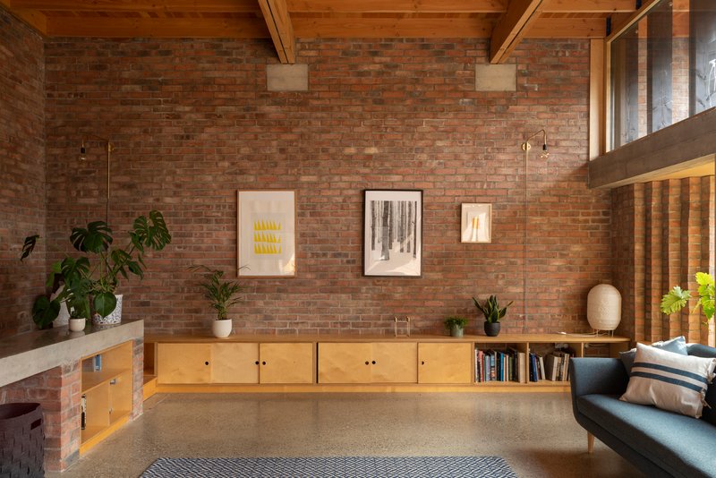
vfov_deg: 53.2
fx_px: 477
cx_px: 358
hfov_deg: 73.7
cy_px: 239
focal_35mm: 24
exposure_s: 1/1.25
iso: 100
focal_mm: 24
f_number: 14
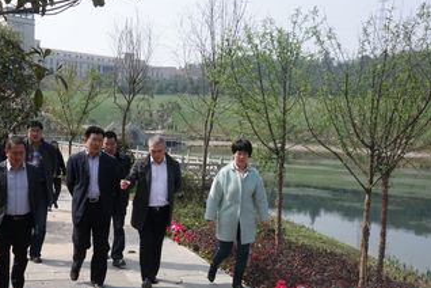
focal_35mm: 44
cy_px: 209
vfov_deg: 30.1
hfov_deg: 44.1
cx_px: 157
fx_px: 527
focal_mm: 10.4
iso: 800
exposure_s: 1/1000
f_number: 8
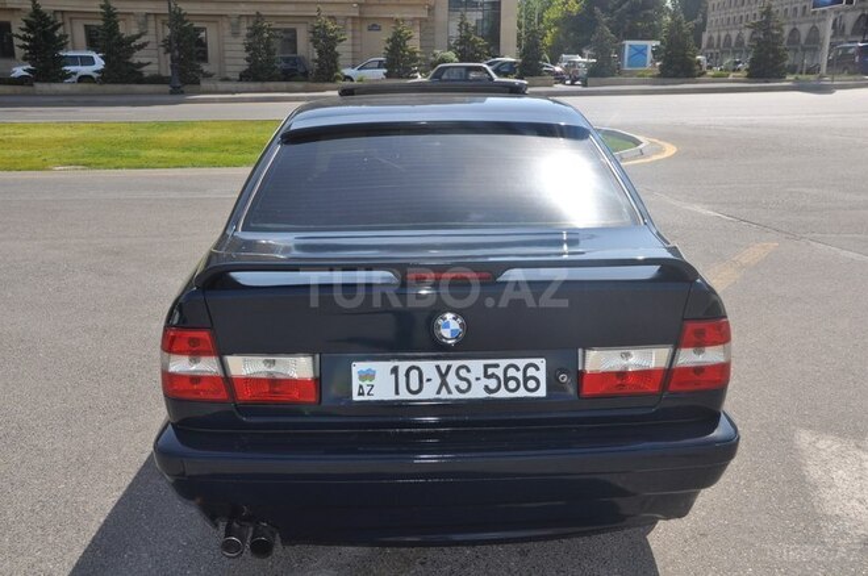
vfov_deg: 35.4
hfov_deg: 51.3
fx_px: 903
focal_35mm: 38
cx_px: 434
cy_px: 288
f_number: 13
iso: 200
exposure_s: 1/200
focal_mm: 25
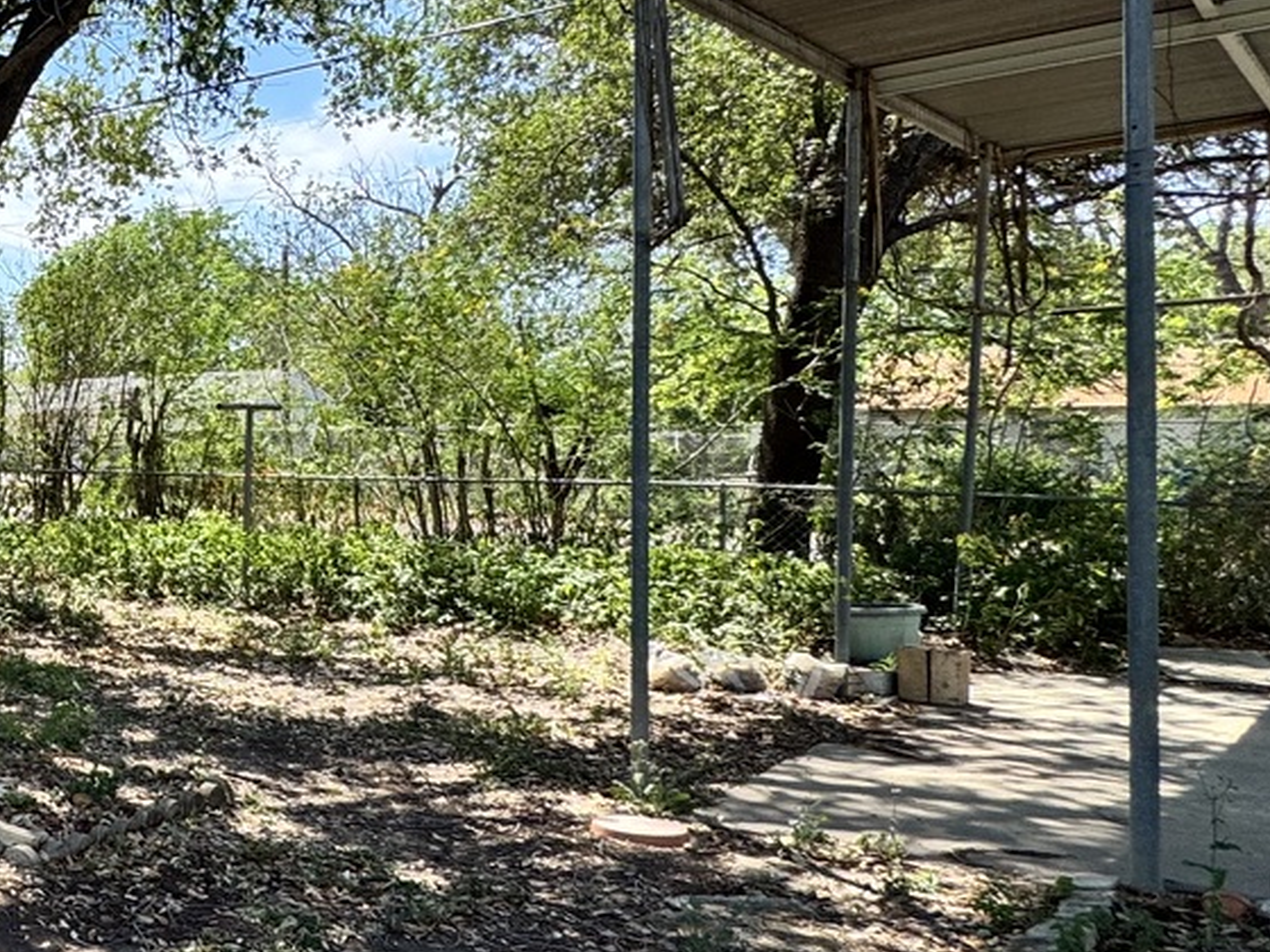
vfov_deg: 39.7
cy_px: 458
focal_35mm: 36
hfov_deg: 36.2
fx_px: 1321
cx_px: -340
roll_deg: +0.7
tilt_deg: -1.5
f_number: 2.2
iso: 40
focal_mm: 2.22
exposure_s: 1/448
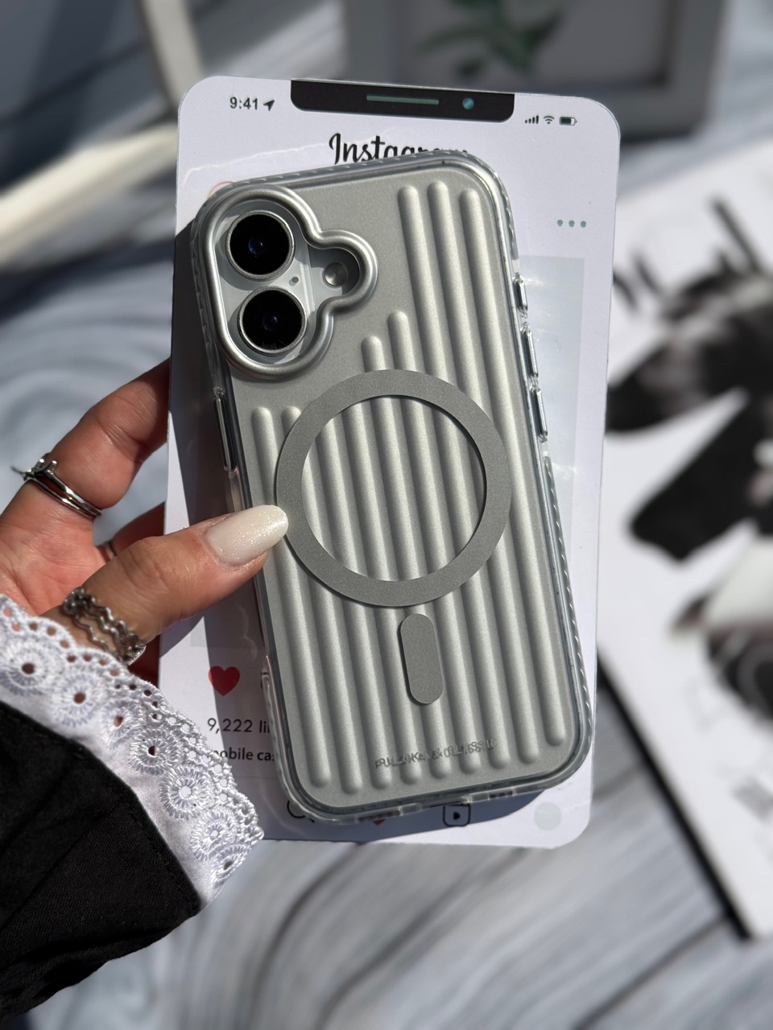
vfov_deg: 39.7
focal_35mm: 48
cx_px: 386
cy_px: 515
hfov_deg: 30.3
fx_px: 1429
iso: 64
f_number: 1.78
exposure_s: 1/11364
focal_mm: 6.76
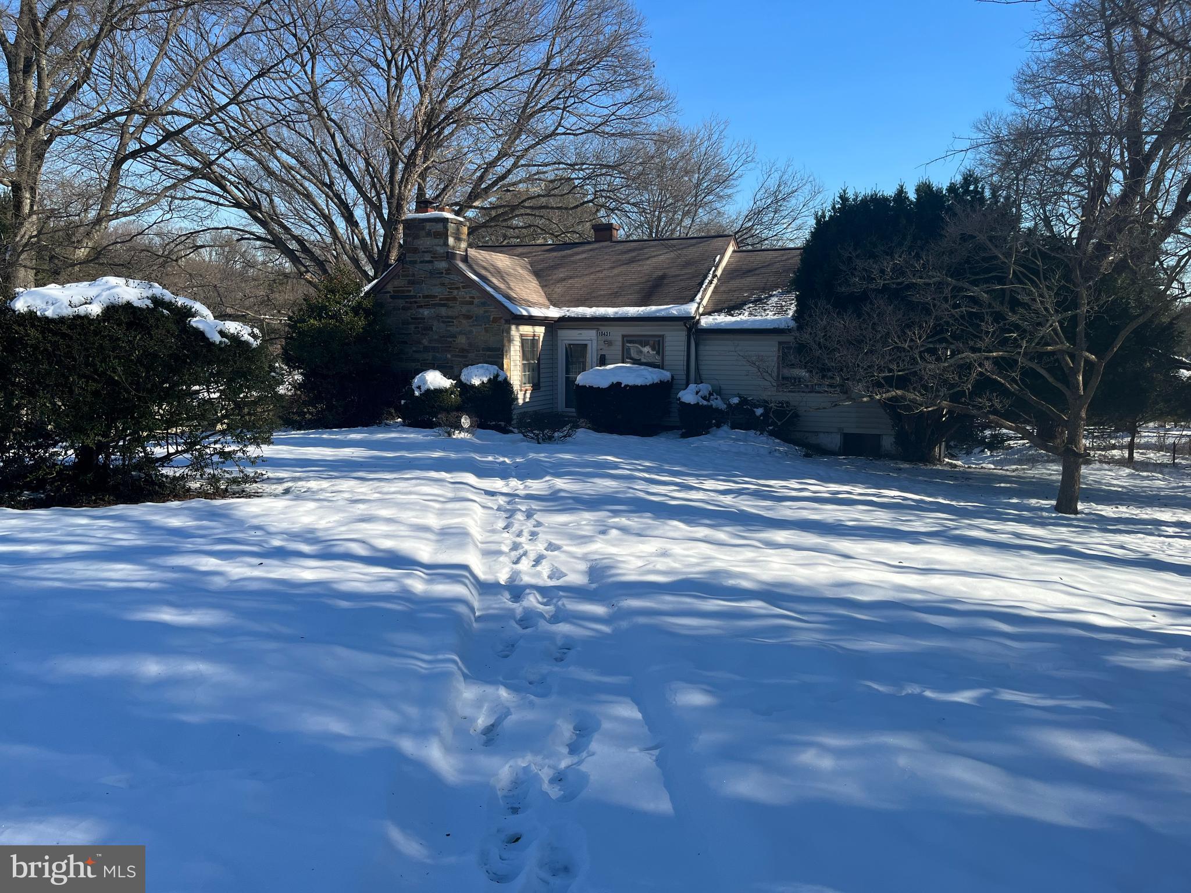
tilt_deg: -6.8
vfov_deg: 53.1
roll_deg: -0.1
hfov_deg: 67.3
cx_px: 596
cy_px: 446
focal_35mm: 26
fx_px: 895
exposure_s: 1/3049
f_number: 1.6
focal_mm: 5.1
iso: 50
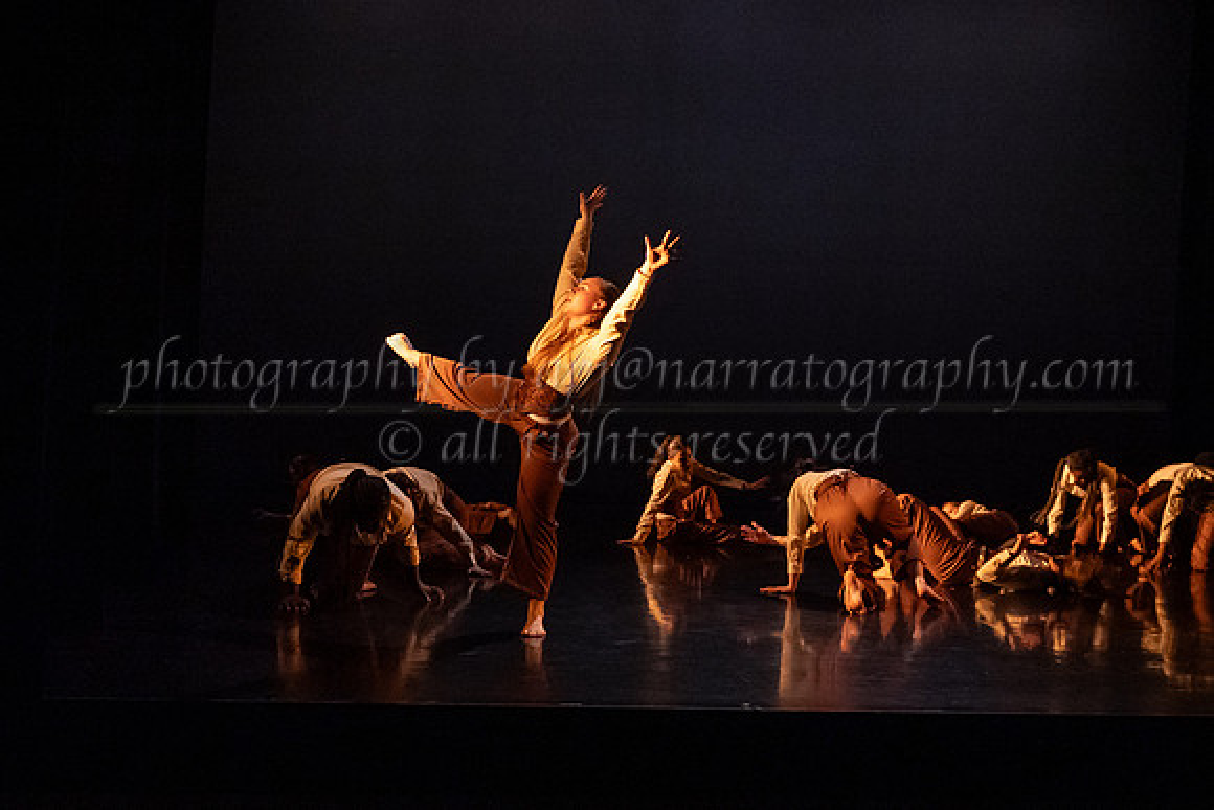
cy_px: 392
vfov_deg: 26.0
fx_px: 1755
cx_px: 569
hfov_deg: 38.1
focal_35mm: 52
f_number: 4
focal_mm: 35
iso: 4000
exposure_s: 1/400
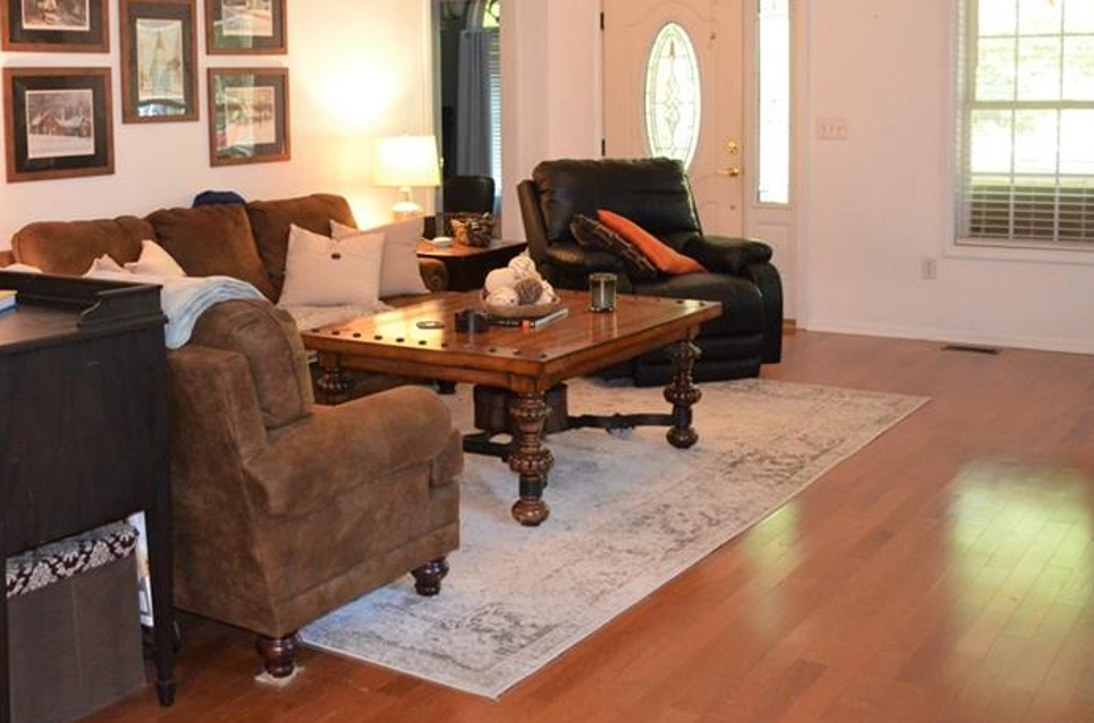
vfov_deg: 32.7
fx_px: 1212
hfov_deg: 47.7
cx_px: 353
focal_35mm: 40
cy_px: 203
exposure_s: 1/60
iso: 2800
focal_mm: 18
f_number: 3.5
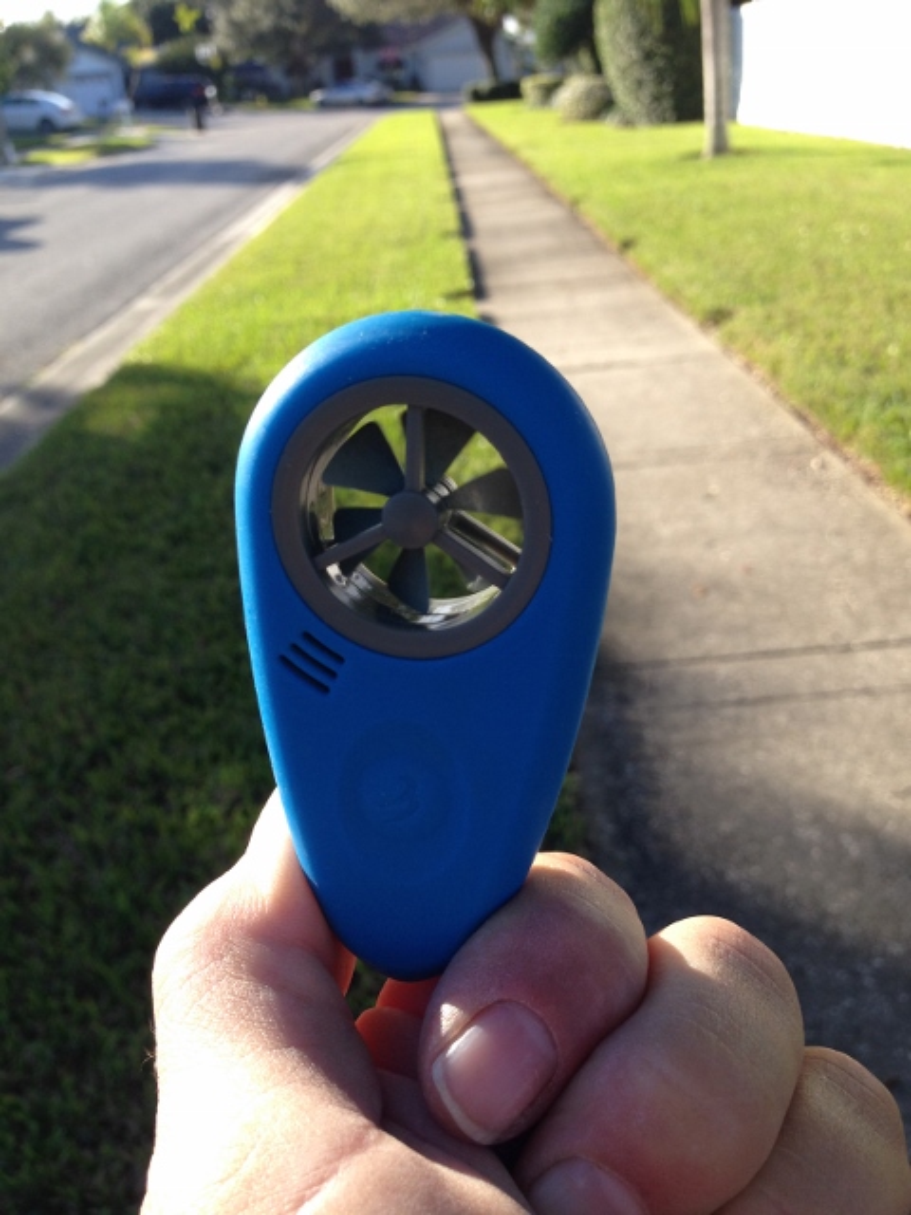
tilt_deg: -21.5
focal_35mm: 33
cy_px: 608
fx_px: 1158
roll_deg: +3.0
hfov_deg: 42.9
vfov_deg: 55.4
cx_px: 456
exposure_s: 1/393
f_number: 2.4
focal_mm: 4.12
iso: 50
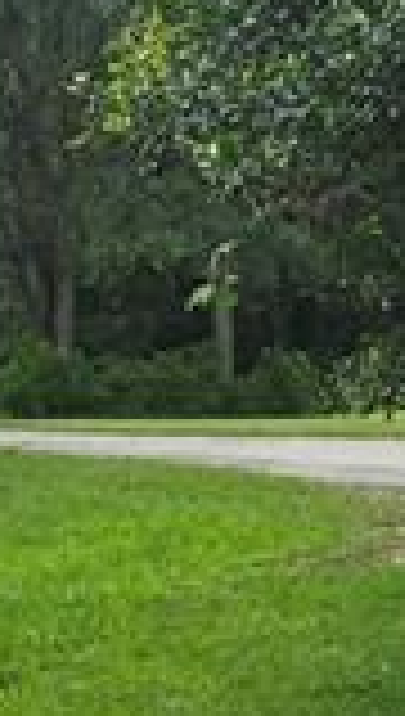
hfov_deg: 7.5
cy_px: 239
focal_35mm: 161
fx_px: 3059
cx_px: -122
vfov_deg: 13.3
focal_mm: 6.5
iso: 64
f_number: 1.4
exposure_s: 1/2897
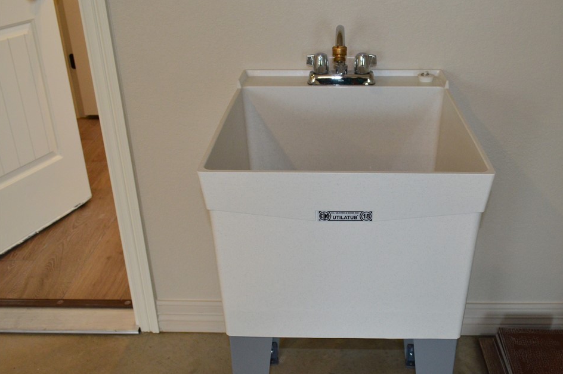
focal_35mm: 38
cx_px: 322
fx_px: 594
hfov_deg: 50.6
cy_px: 193
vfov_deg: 35.0
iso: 1000
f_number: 5
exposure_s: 1/125
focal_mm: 22
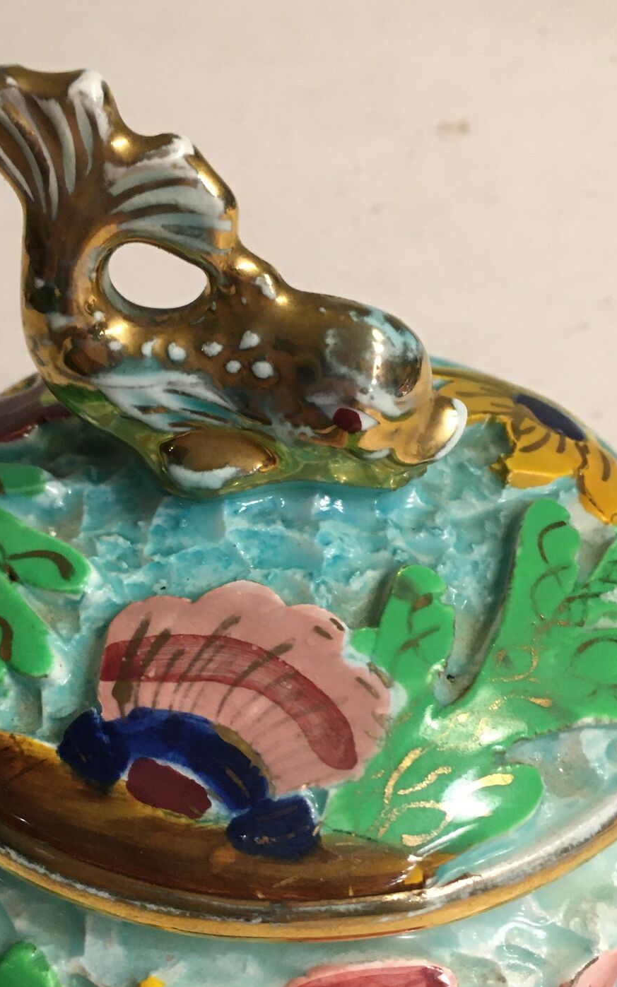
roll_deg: +2.3
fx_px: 1184
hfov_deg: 29.0
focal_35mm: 44
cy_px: 639
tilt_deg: -39.1
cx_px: 200
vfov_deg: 44.8
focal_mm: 4.15
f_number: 2.2
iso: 160
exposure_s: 1/33
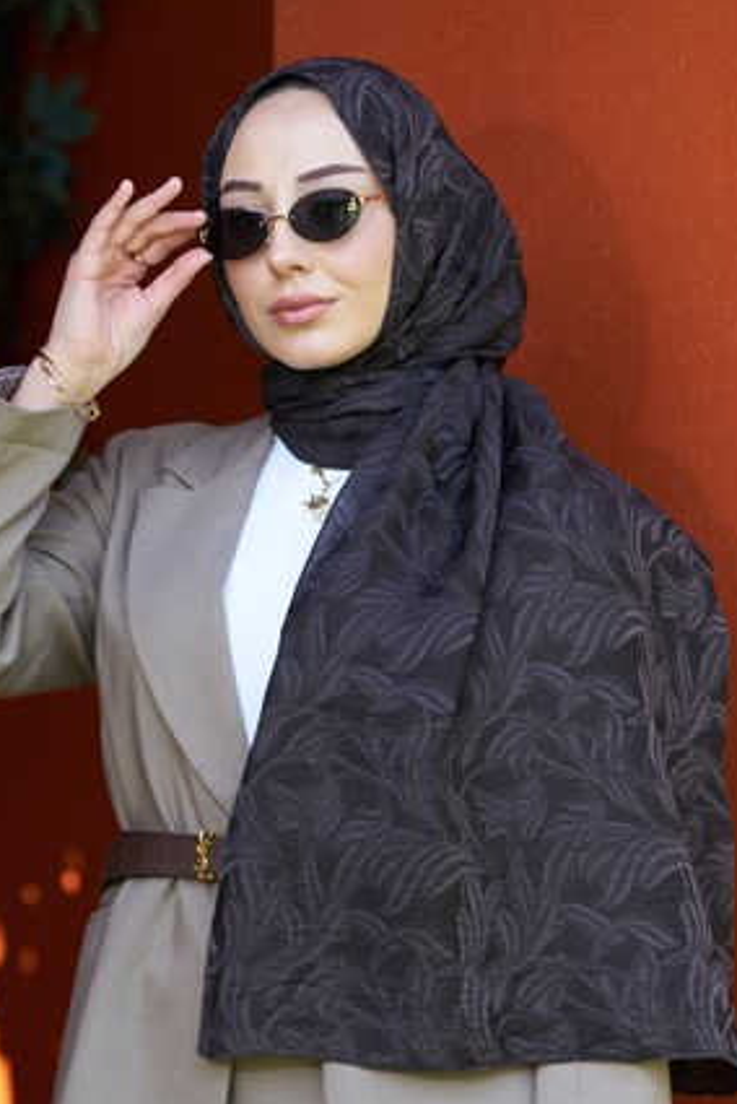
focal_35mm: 155
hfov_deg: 8.9
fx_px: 4752
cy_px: 530
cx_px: 389
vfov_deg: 13.2
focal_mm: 142
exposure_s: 1/200
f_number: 4
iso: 200
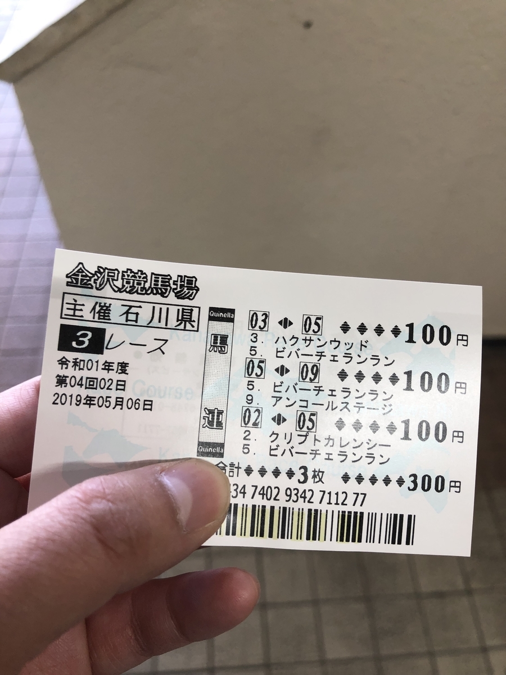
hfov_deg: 49.7
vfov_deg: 63.4
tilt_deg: -53.8
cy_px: 338
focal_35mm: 28
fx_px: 546
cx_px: 253
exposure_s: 1/120
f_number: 1.8
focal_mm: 3.99
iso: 64
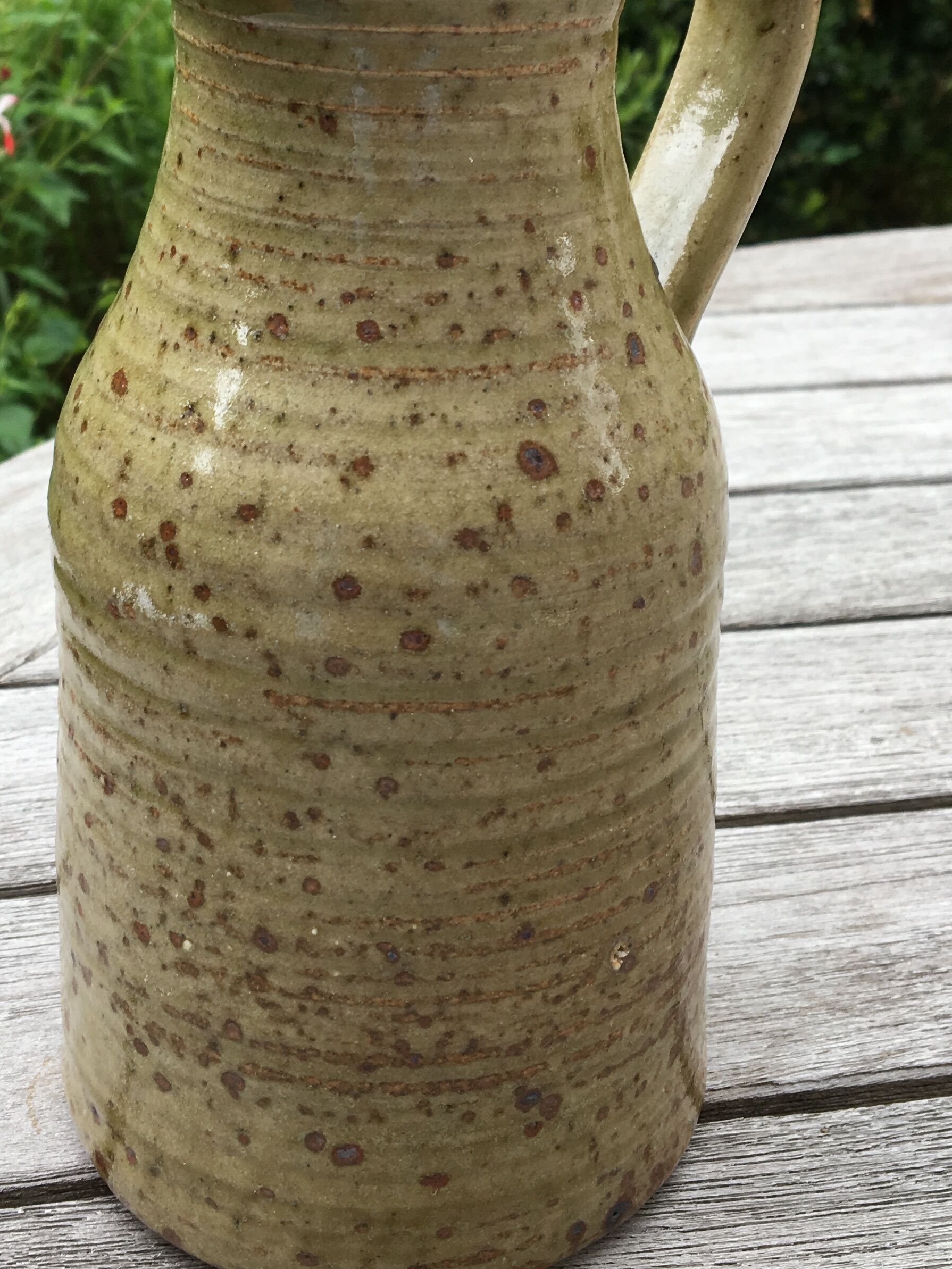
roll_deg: -1.0
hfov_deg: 29.6
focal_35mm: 49
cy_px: 451
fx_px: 1796
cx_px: 395
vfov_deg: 38.6
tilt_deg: -23.0
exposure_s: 1/160
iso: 25
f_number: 2.2
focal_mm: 4.15
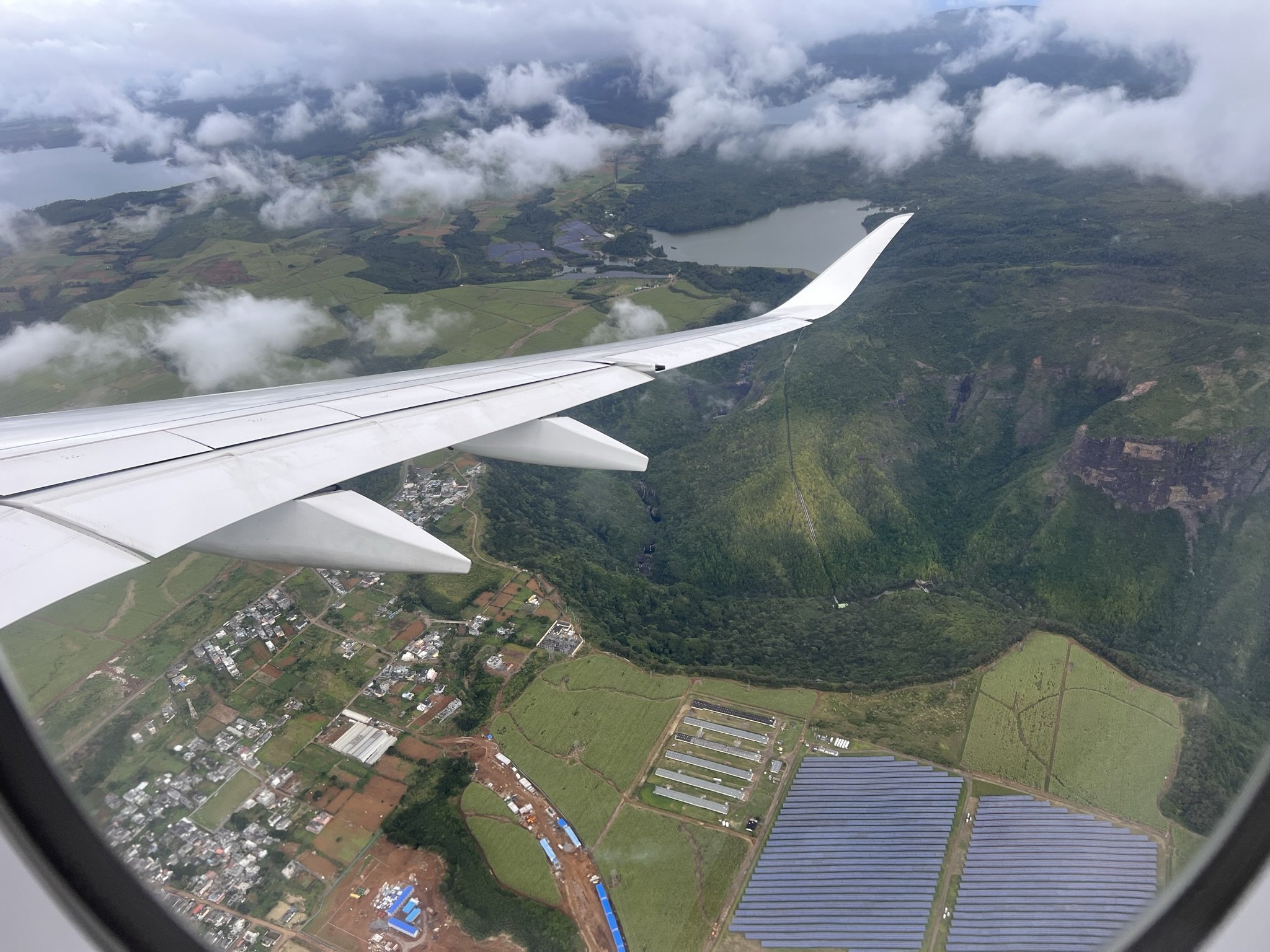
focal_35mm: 26
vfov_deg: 53.1
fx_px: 954
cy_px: 476
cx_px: 635
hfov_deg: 67.3
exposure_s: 1/1311
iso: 50
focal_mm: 5.7
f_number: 1.5
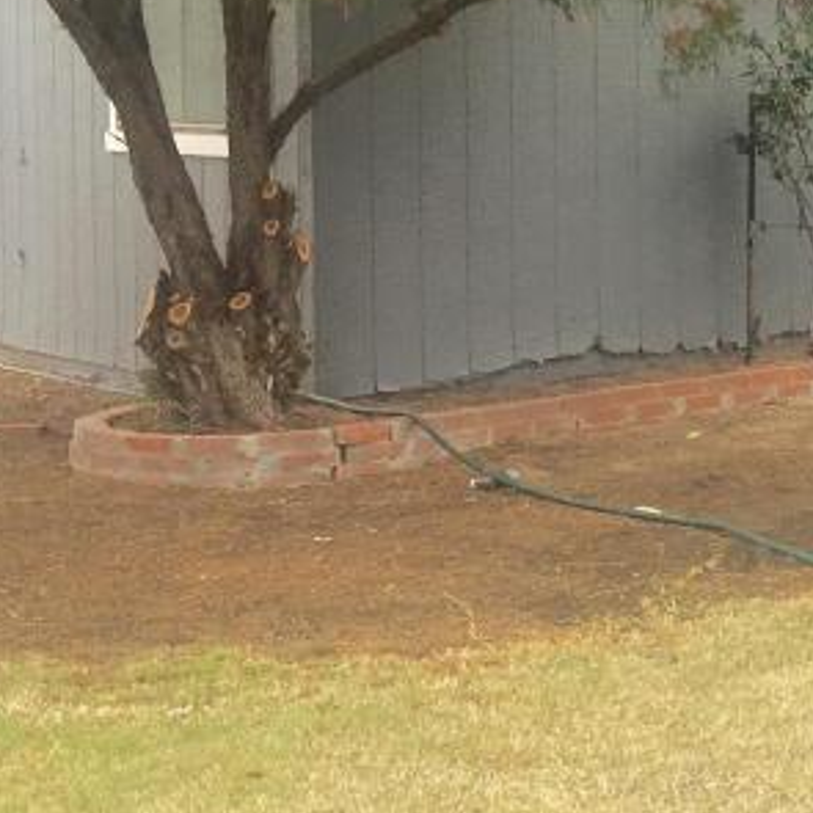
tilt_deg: -2.5
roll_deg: -0.7
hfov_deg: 17.7
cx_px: 1171
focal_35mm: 89
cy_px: 220
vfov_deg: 19.4
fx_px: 2365
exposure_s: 1/371
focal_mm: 4.15
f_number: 2.2
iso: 25
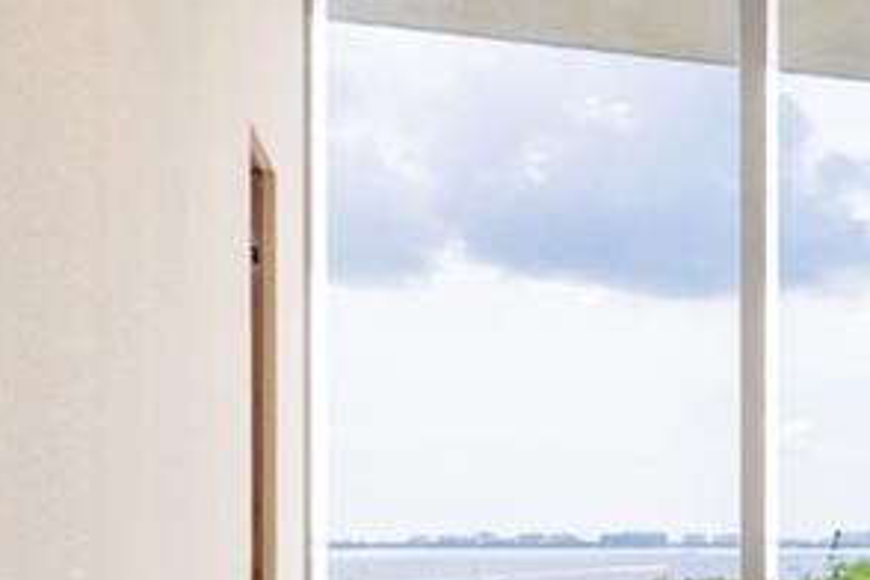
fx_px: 2168
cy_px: 654
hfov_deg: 14.8
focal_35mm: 90
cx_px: 2054
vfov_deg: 14.8
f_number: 9
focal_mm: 11
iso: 250
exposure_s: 1/500
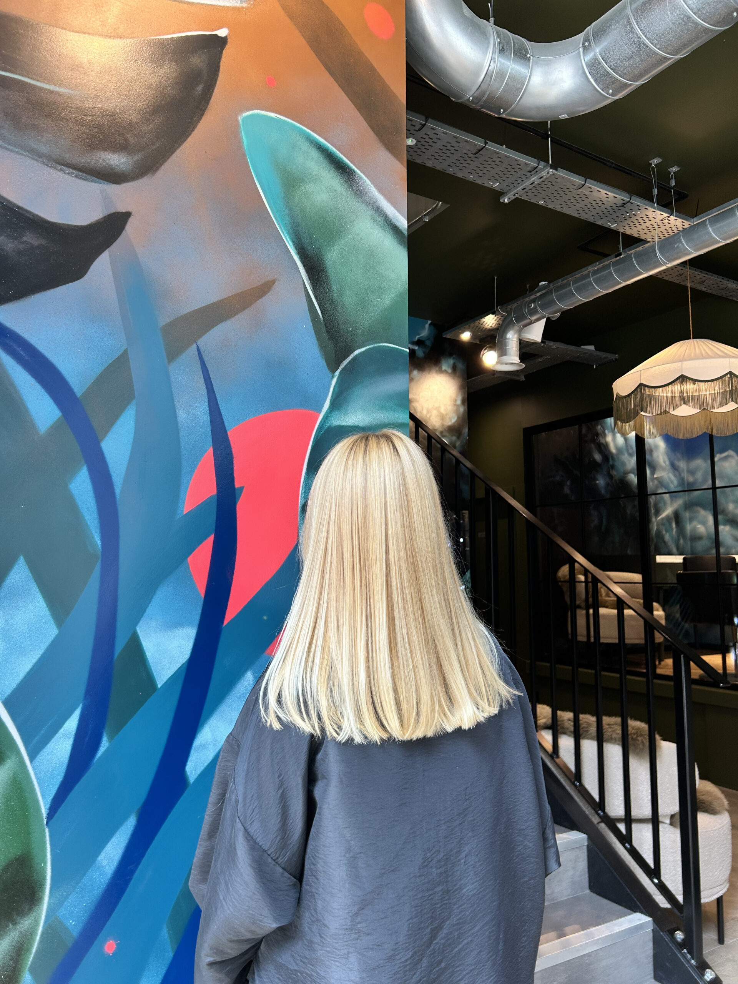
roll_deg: +0.0
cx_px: 369
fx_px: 739
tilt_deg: +6.1
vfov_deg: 67.3
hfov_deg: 53.1
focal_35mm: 26
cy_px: 492
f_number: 1.5
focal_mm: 5.7
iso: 40
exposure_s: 1/100
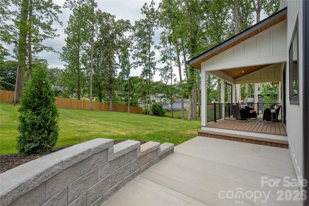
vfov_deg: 75.5
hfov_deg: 98.5
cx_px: 154
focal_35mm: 16
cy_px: 103
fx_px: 133
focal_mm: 15.5
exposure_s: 1/200
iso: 250
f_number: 7.1
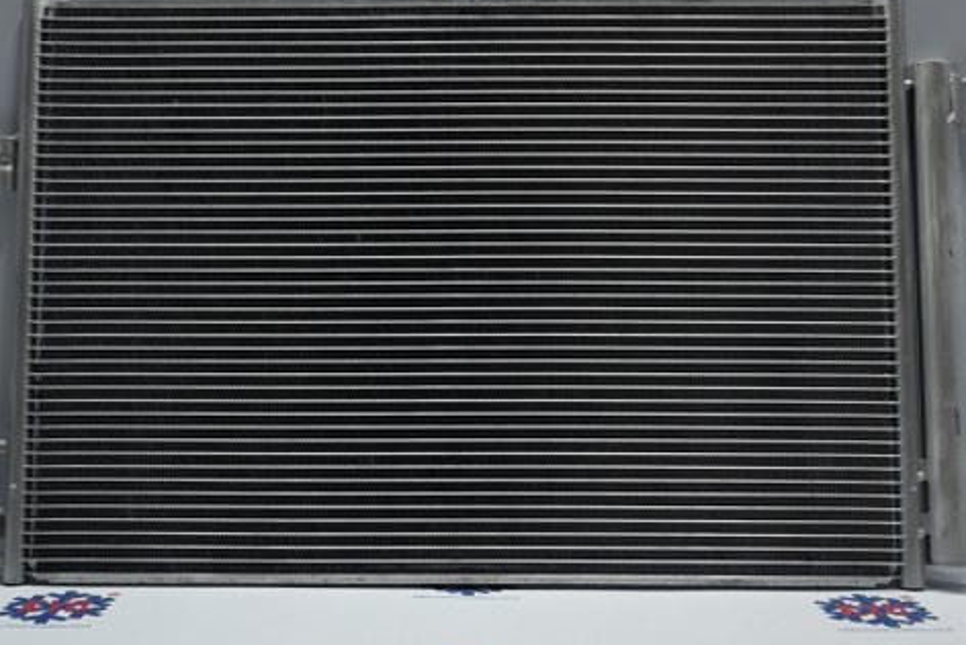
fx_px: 1279
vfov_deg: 28.2
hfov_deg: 41.3
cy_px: 254
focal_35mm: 48
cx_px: 434
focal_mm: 25
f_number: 4.2
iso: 280
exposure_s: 1/40
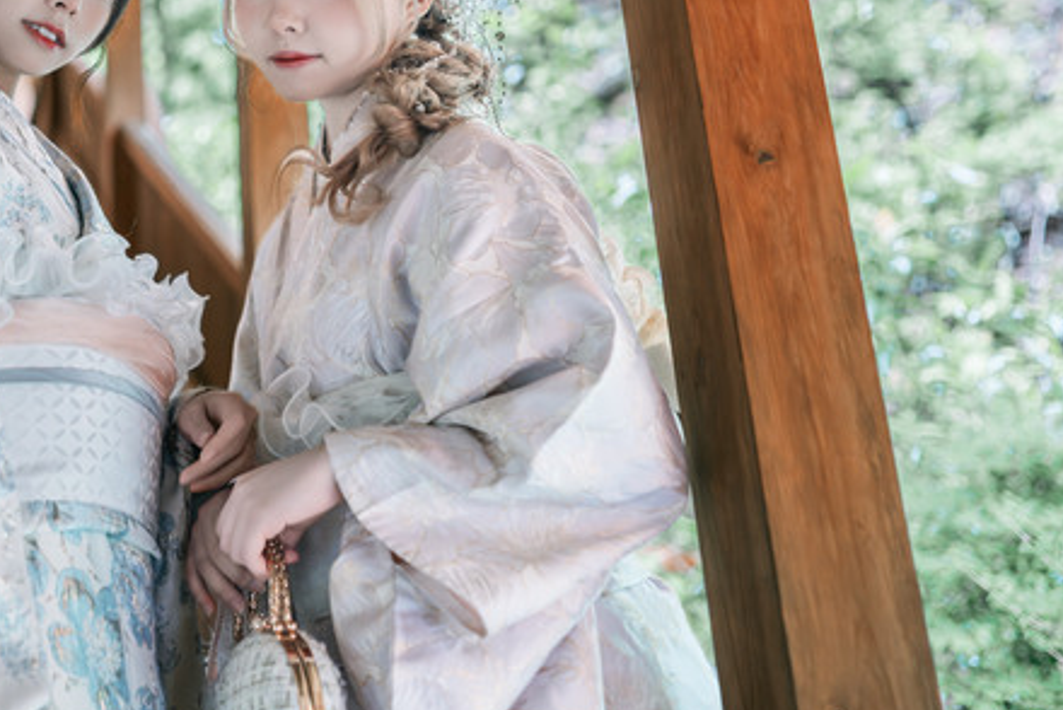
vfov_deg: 21.6
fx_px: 1832
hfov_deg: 31.6
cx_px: 232
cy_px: 116
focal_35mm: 62
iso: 400
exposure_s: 1/160
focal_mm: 35
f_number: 1.8
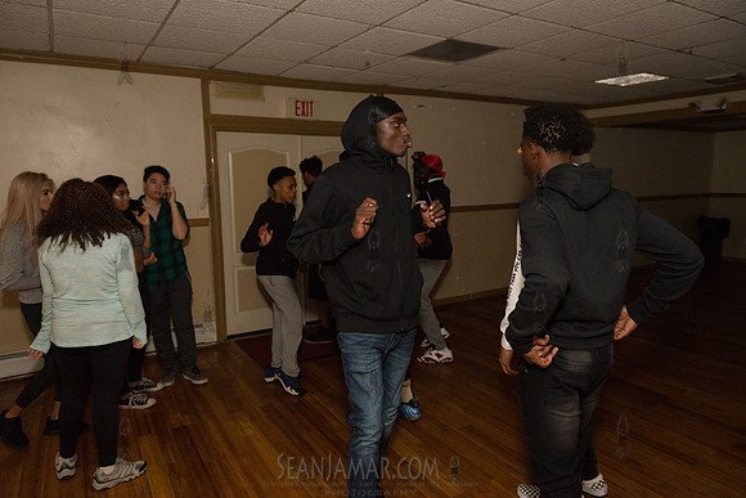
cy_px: 249
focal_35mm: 24
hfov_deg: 73.7
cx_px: 373
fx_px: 497
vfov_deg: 53.2
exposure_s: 1/320
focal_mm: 24
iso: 2500
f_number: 3.5
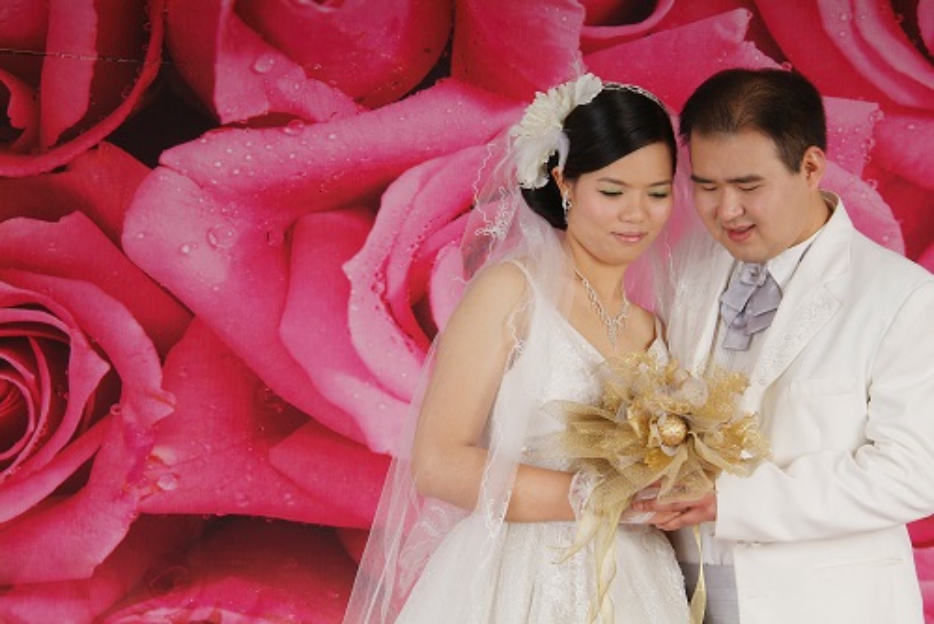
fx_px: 2181
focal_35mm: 84
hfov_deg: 24.2
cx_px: 467
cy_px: 312
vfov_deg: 16.3
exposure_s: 1/125
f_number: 11
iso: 100
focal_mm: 56
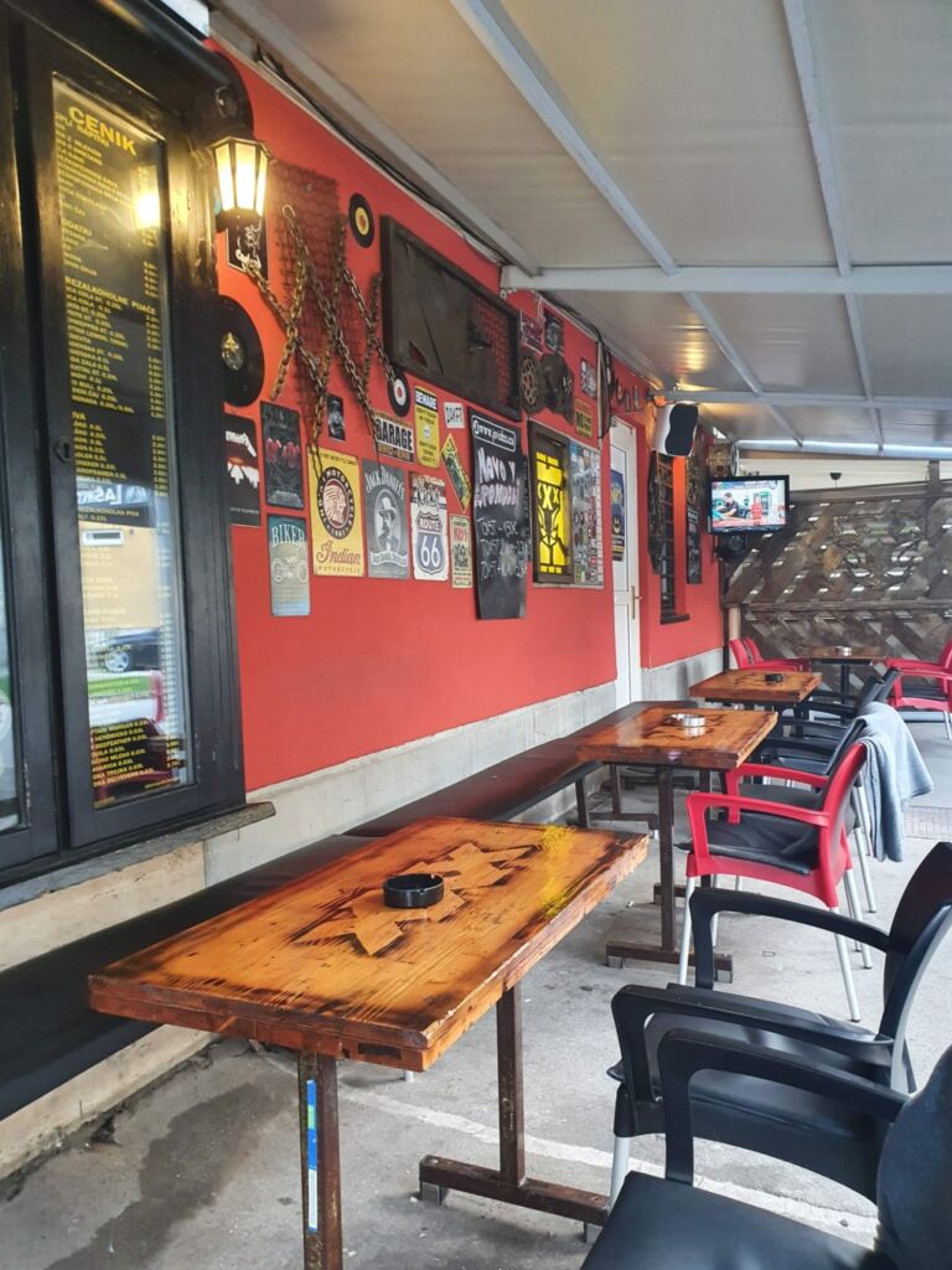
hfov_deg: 53.1
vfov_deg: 67.3
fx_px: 953
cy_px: 635
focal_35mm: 26
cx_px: 476
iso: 400
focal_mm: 4.32
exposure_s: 1/50
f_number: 2.4
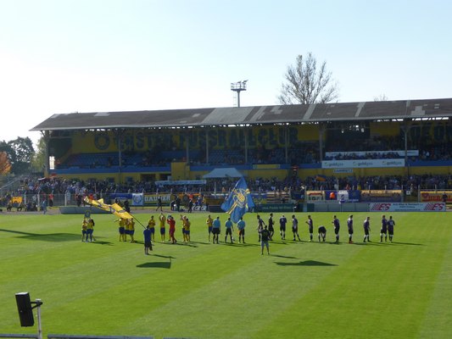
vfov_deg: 20.4
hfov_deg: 27.0
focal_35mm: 72
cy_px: 170
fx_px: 940
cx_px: 226
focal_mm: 12.2
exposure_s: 1/640
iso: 100
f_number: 4.6
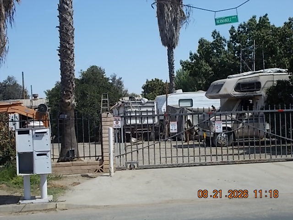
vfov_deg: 22.3
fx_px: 559
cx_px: 146
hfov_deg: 29.4
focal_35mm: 66
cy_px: 110
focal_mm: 11.8
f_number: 5.3
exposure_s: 1/400
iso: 80
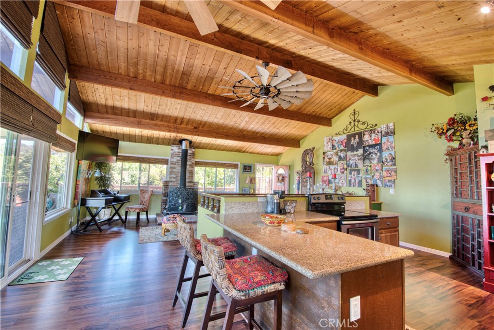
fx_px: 206
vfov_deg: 77.3
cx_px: 247
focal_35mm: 15
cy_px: 165
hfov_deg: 100.4
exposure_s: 1/5
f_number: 8
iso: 200
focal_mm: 10
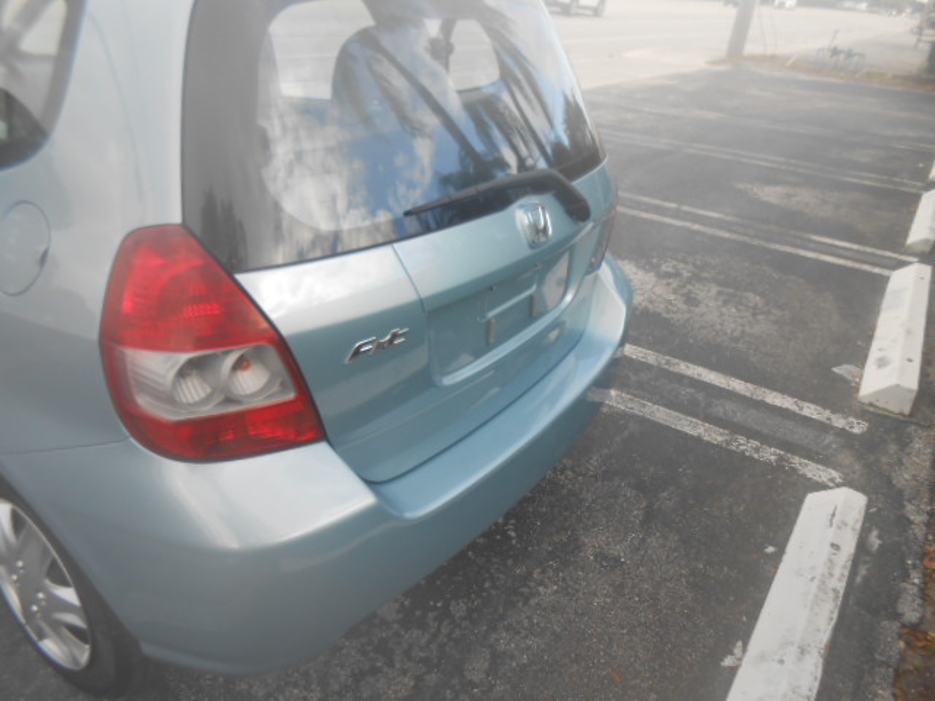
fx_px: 702
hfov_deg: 67.3
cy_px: 350
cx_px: 468
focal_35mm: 26
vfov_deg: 53.1
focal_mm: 4.6
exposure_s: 1/160
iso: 80
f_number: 3.5
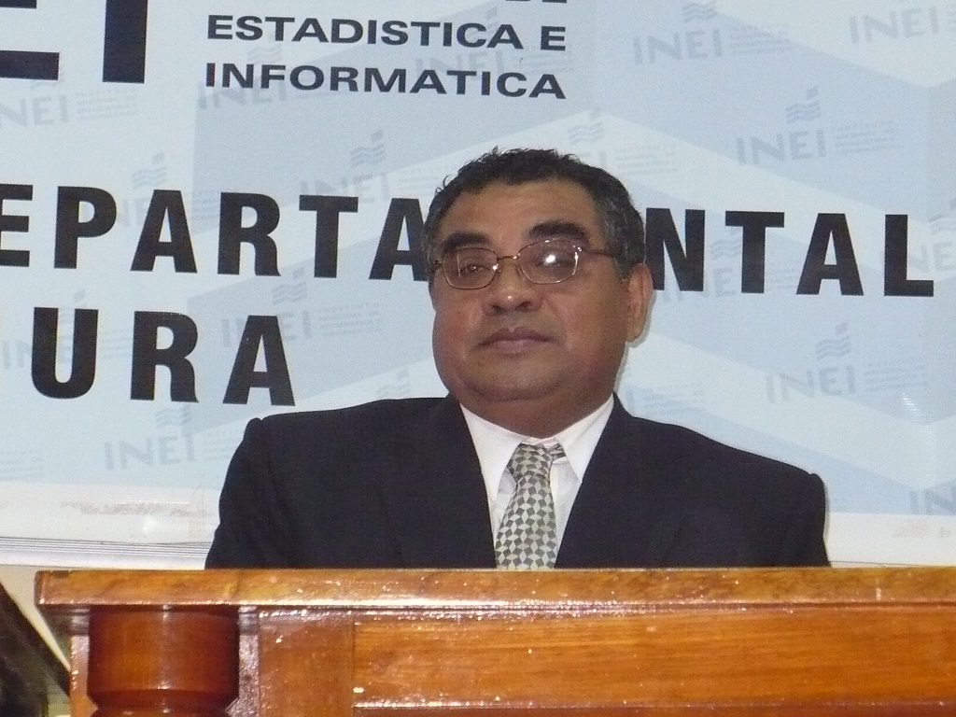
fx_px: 4861
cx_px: 478
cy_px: 358
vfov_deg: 8.4
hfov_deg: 11.2
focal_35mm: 176
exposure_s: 1/30
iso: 640
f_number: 3.7
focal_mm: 19.4
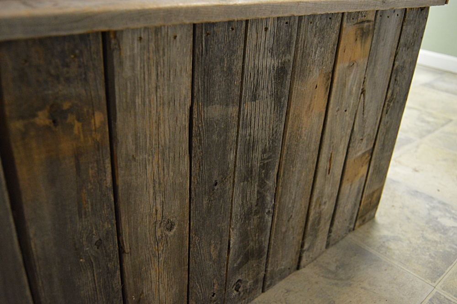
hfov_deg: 62.0
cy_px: 152
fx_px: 381
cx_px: 228
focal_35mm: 30
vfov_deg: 43.5
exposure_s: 1/60
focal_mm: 20
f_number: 3.5
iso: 2500
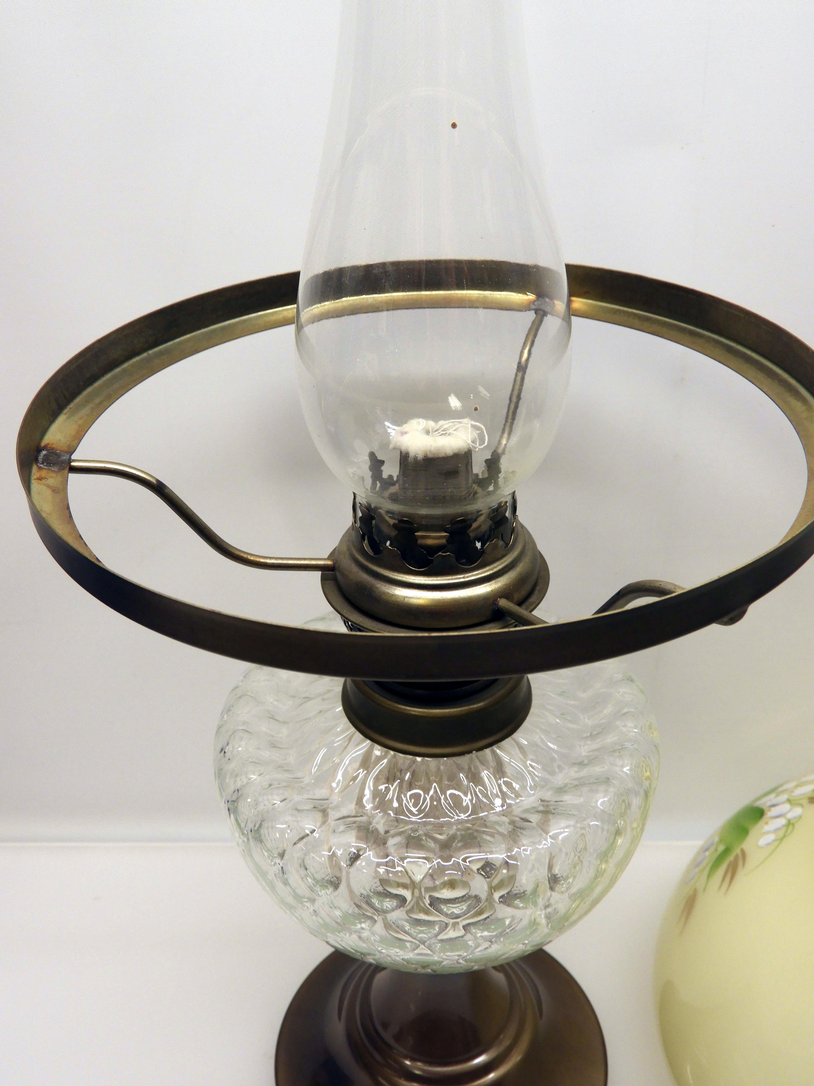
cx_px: 407
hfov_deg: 40.7
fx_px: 1097
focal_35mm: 35
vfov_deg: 52.6
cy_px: 543
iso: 140
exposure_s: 1/30
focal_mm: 6.3
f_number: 3.8
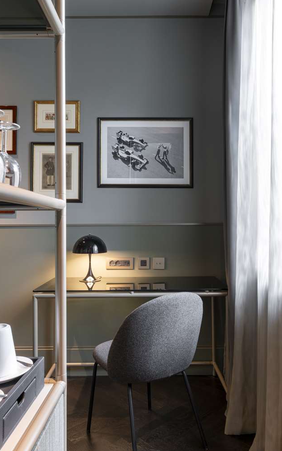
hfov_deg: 44.5
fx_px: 344
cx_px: 129
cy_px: 226
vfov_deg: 66.5
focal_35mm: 28
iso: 200
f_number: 14
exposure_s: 1.6
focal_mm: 27
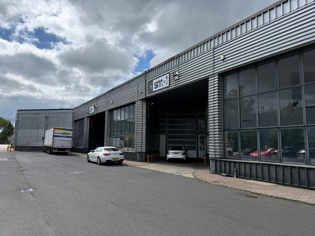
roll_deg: -0.9
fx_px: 218
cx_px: 158
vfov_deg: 56.8
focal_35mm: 24
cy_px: 118
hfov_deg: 71.6
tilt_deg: +6.0
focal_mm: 6.76
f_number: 1.78
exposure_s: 1/9091
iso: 125
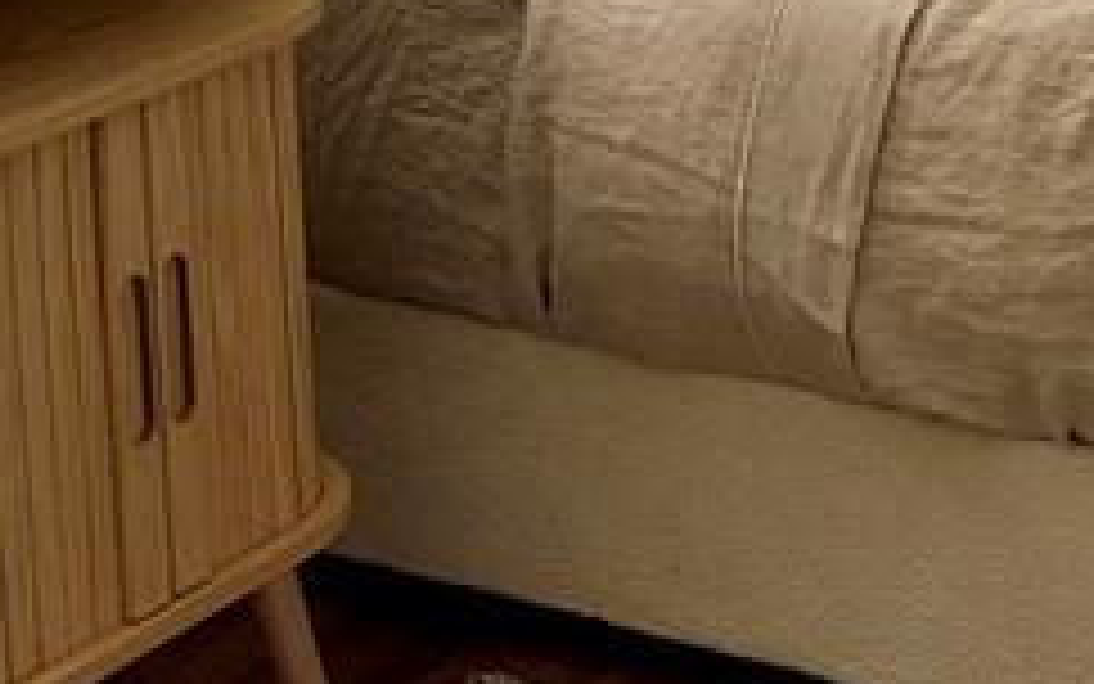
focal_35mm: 116
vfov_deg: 10.5
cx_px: 1400
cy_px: -603
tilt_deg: -8.7
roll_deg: +0.2
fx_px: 3459
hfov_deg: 17.0
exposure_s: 1/120
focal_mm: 5.96
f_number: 1.6
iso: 200
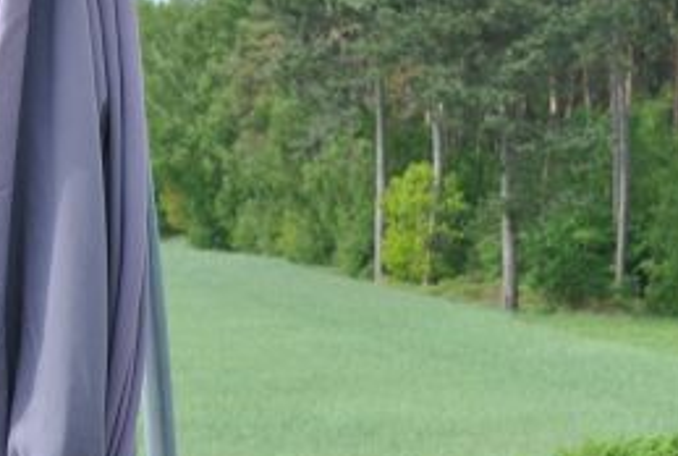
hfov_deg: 14.7
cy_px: 527
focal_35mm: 139
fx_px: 2624
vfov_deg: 9.8
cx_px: 505
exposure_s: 1/200
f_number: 7.1
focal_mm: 30
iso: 100
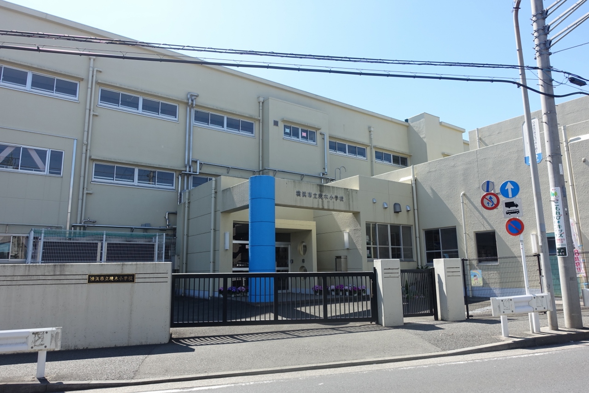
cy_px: 196
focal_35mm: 24
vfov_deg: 53.1
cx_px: 294
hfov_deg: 73.8
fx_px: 393
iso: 125
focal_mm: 8.8
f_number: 4
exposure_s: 1/500
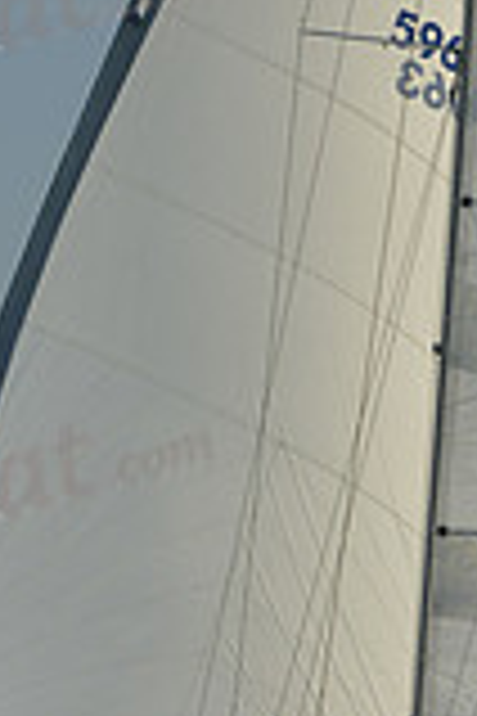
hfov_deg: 3.6
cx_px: 448
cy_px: 216
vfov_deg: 5.4
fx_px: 7592
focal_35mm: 382
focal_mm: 105
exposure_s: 1/800
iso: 200
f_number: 6.3
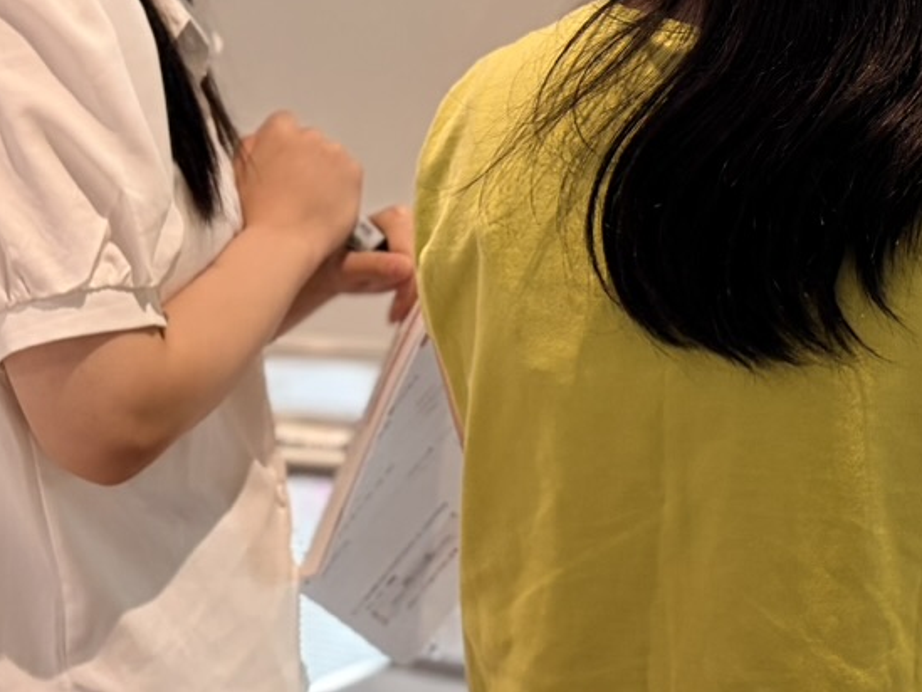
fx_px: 2584
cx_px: 771
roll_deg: +1.3
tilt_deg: -4.1
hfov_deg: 20.0
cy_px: 64
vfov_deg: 15.1
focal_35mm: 97
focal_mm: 5.96
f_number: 1.6
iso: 50
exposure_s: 1/182
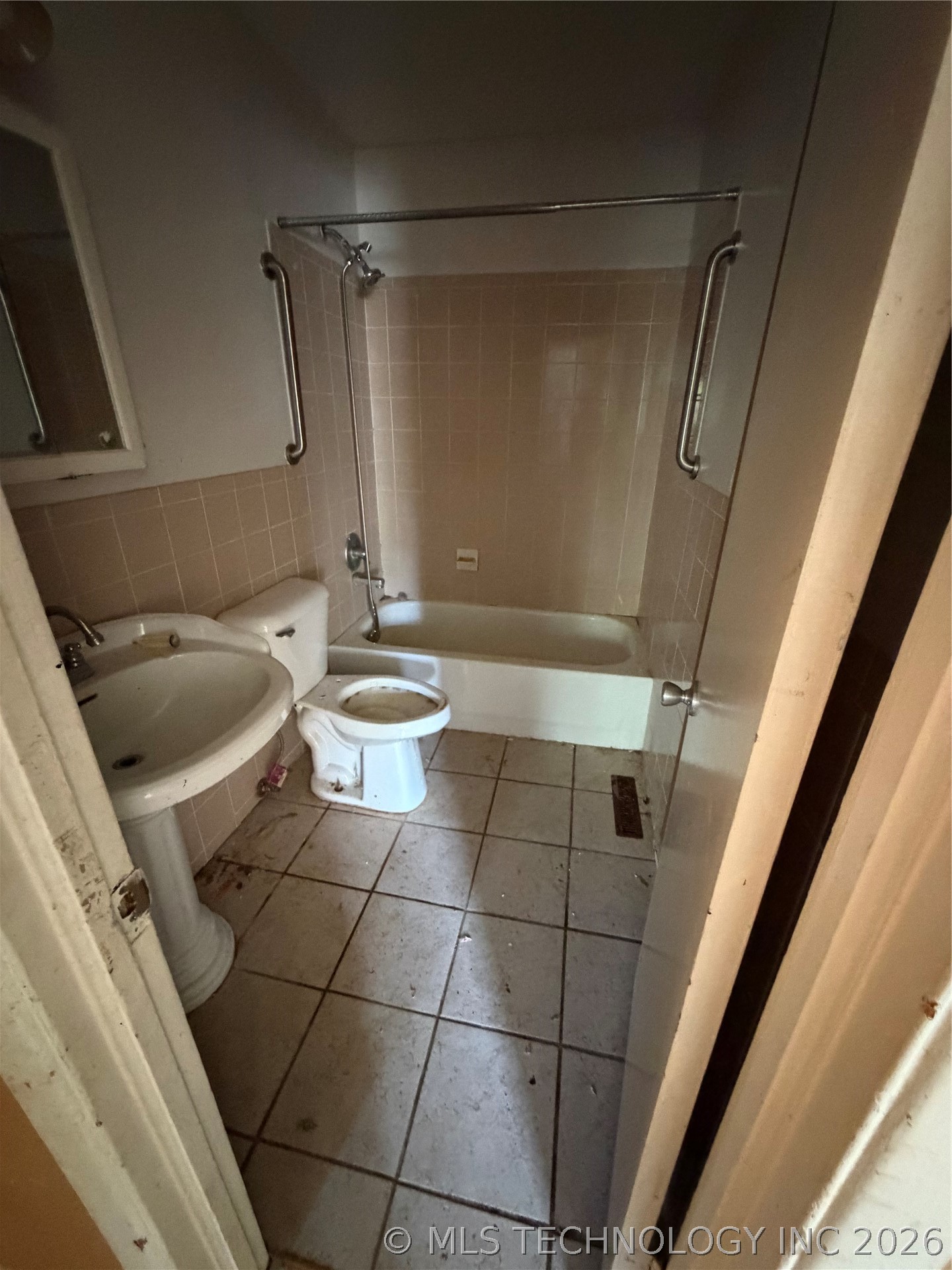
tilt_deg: -23.3
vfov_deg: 102.1
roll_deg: -0.6
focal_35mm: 14
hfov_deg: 85.7
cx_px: 476
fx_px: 513
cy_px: 635
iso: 1600
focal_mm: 2.22
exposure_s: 1/38
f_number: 2.2
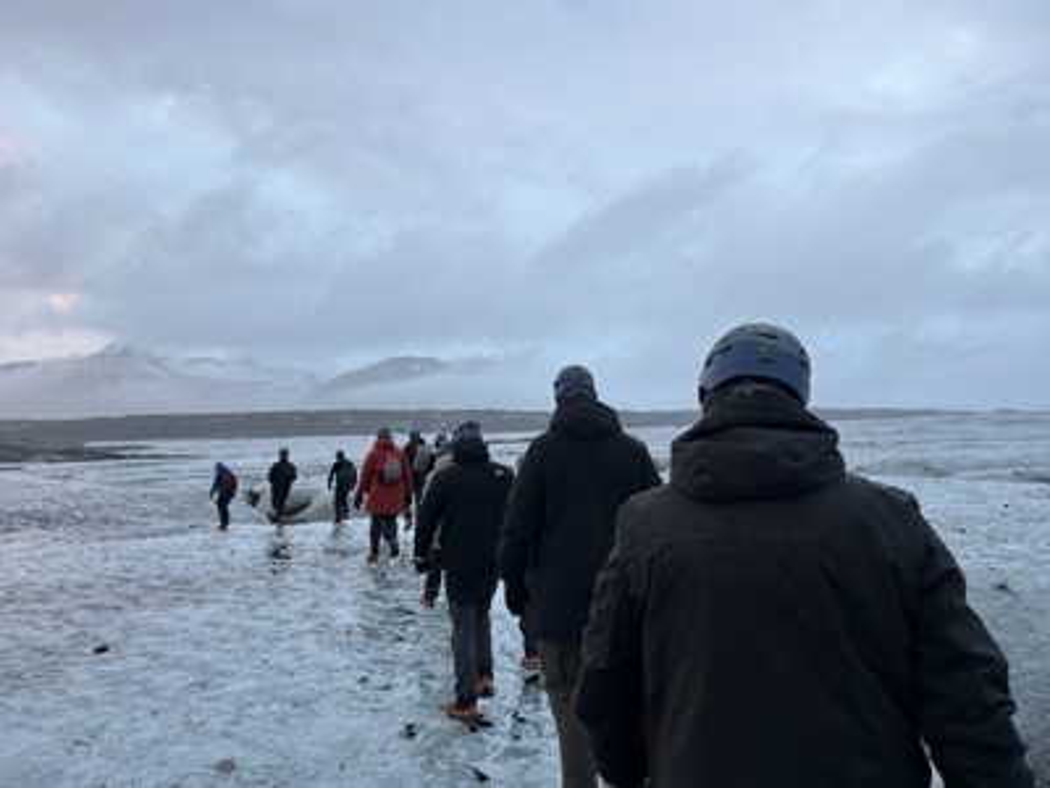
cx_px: 525
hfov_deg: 67.3
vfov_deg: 53.1
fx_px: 789
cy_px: 394
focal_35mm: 26
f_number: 1.5
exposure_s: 1/121
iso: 64
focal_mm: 5.7
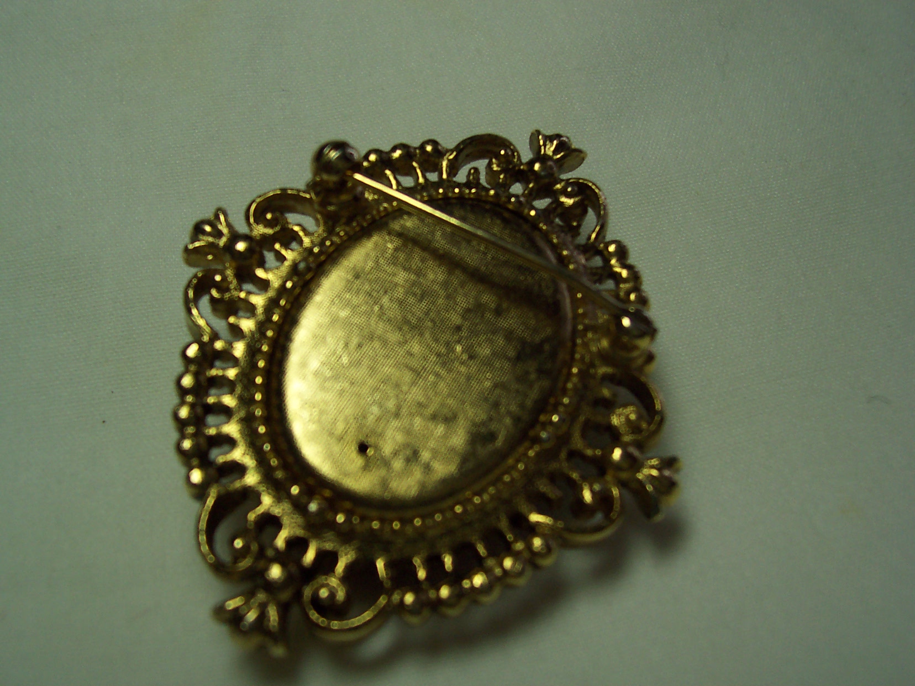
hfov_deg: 50.1
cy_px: 343
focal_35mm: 37
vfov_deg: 38.7
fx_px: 978
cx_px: 458
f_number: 2.8
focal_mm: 5.6
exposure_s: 1/250
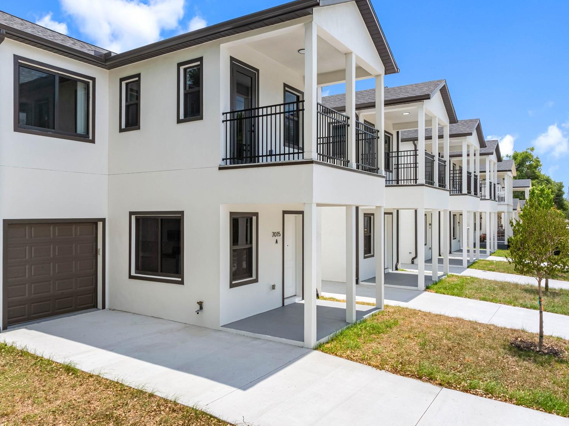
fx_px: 427
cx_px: 297
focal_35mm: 26
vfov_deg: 53.0
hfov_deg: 67.3
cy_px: 214
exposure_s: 1/800
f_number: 8
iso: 100
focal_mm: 12.29
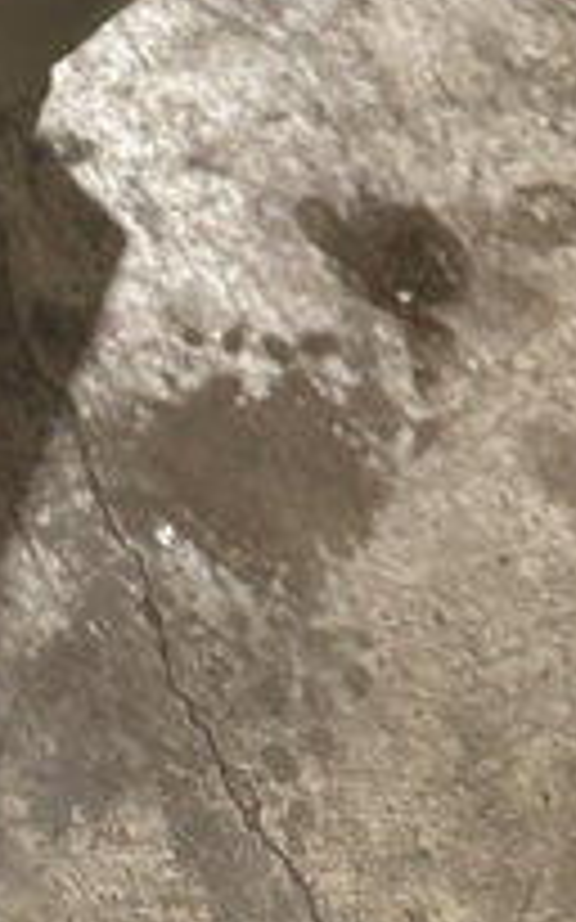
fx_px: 2539
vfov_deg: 16.9
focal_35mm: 101
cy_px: -758
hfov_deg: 12.6
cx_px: -162
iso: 250
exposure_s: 1/60
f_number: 1.78
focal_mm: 6.86
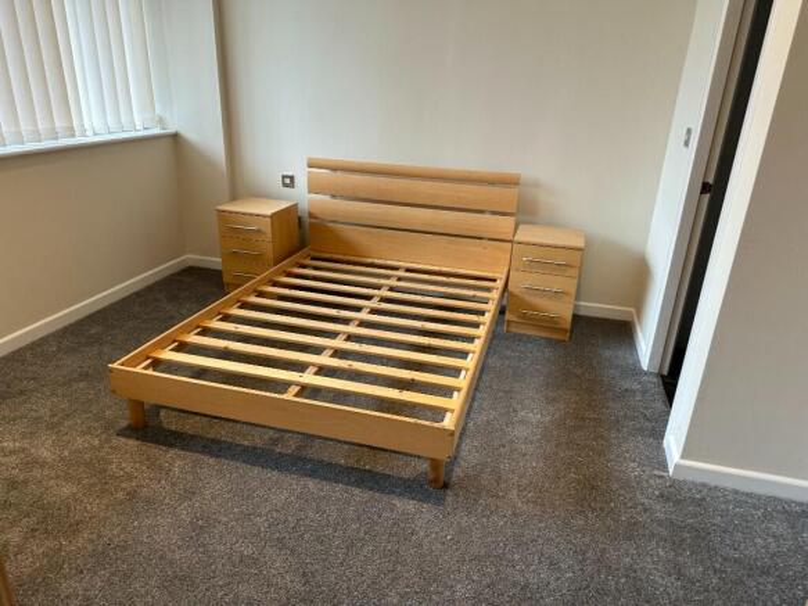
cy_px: 303
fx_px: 560
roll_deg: -2.3
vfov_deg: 56.8
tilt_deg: -23.1
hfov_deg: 71.6
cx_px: 404
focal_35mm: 24
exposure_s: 1/50
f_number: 1.78
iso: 125
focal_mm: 6.86
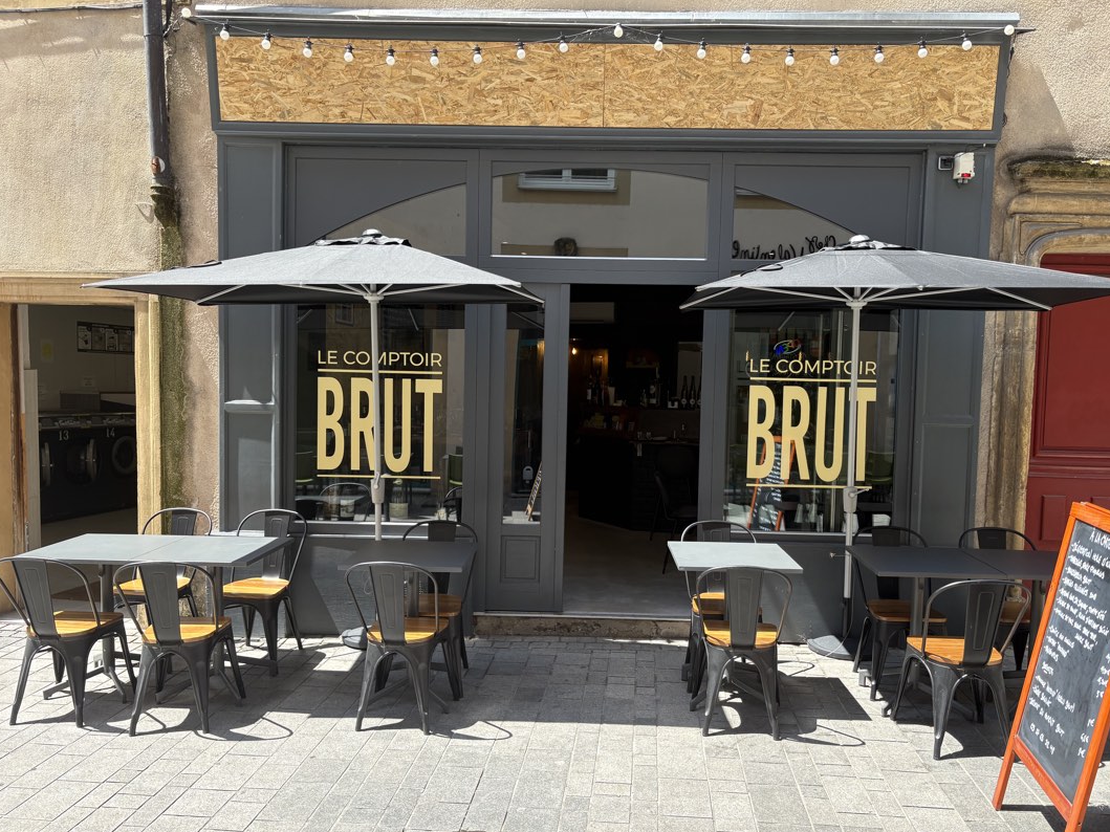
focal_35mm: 27
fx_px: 866
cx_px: 568
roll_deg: -1.2
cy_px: 424
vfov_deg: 51.3
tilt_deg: -2.1
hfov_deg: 65.3
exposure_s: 1/607
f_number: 1.6
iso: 50
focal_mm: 5.96
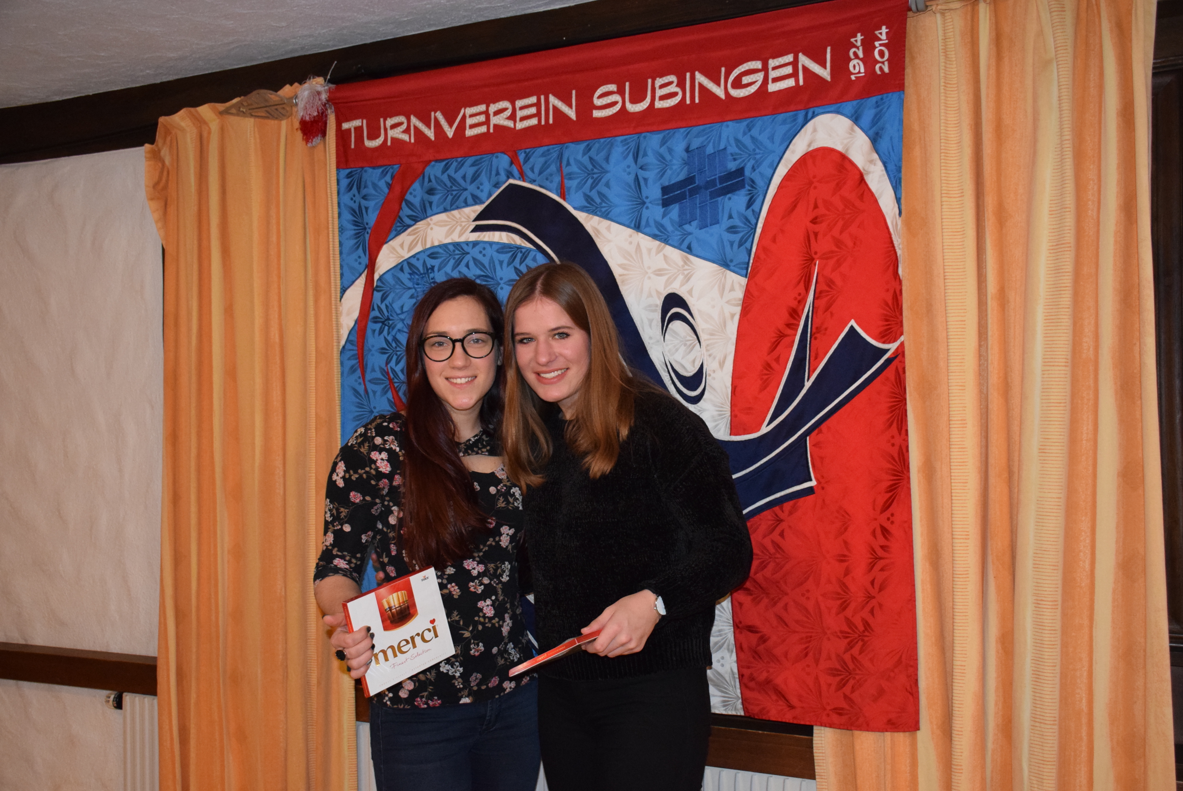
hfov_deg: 53.1
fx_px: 1184
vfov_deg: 36.9
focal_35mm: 36
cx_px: 592
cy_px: 396
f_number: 3.8
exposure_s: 1/60
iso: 3200
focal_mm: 24
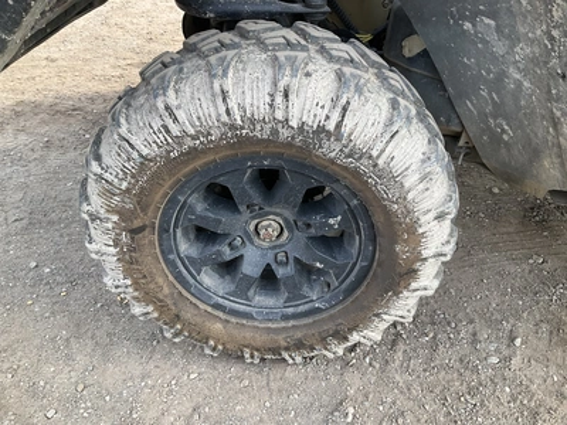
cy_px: 212
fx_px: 475
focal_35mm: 29
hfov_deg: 61.7
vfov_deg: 48.2
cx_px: 284
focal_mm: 3
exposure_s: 1/218
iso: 20
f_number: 1.8
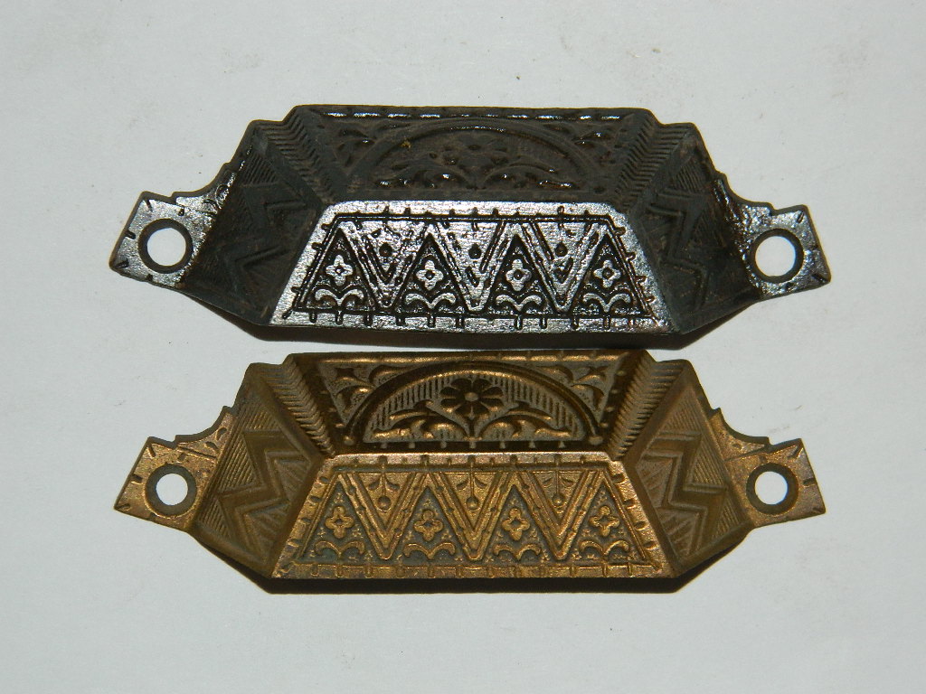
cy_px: 347
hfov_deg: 13.2
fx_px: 4013
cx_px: 463
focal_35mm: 150
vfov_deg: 9.9
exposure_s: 1/60
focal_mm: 27
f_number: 4.9
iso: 200
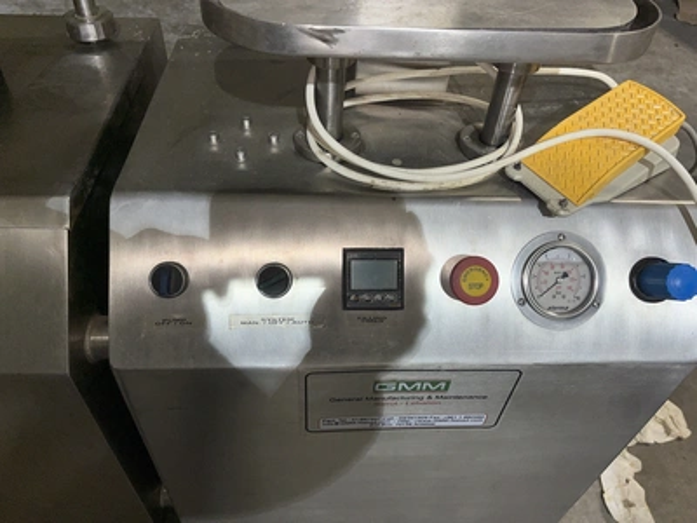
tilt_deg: -46.8
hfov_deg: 67.3
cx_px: 348
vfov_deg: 53.1
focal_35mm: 26
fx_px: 524
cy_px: 262
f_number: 1.6
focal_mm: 5.1
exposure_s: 1/80
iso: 32
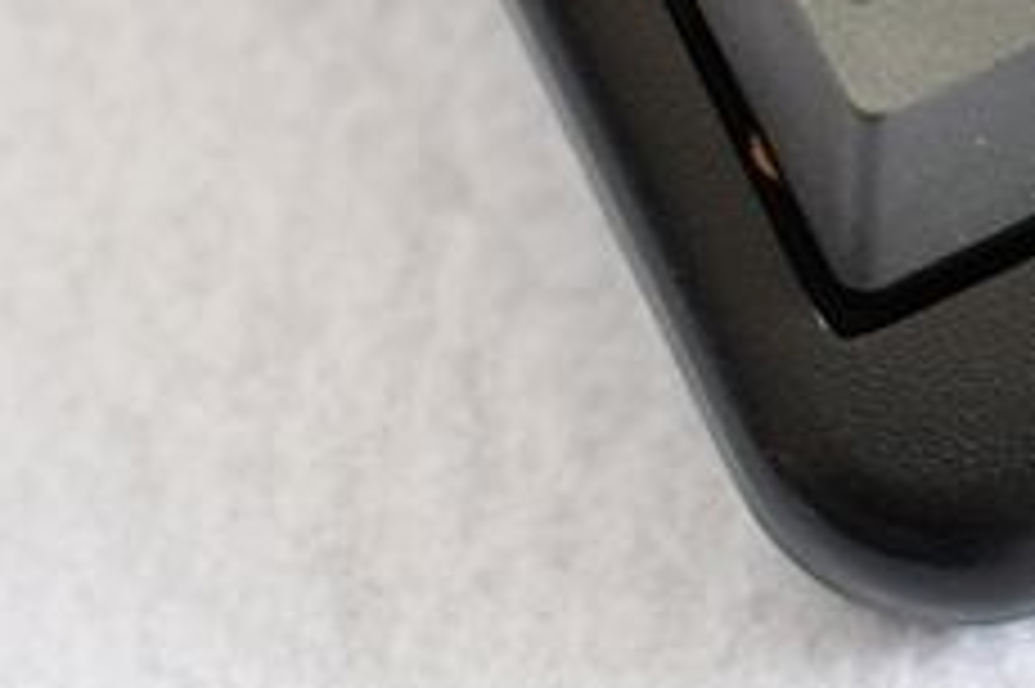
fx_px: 6555
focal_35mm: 228
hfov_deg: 8.9
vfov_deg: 6.0
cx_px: 1444
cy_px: -234
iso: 200
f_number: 1.8
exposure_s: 1/40
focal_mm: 35
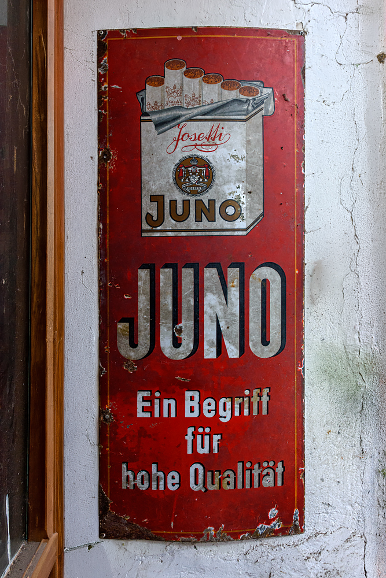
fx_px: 386
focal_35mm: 24
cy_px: 289
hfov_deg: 53.1
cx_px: 193
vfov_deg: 73.7
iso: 400
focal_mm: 16
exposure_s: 1/100
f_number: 7.1
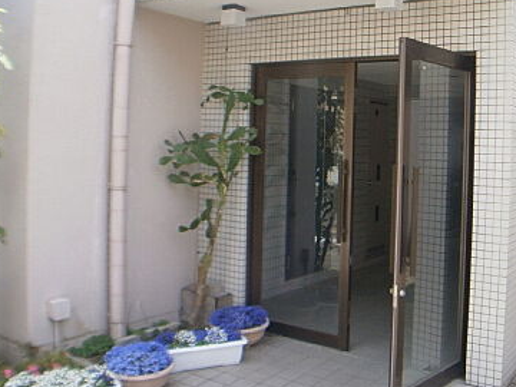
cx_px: 268
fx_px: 954
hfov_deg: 30.3
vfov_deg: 22.9
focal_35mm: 64
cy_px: 140
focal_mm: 6.4
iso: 100
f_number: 3.1
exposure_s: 1/250
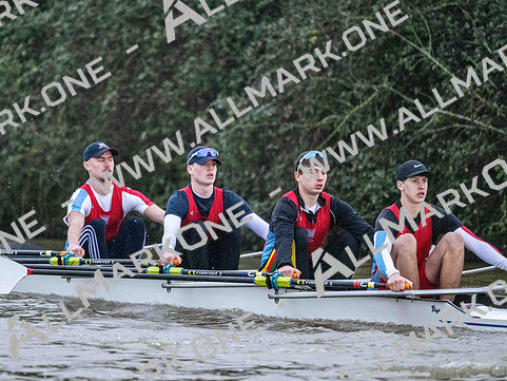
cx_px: 221
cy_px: 198
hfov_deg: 4.3
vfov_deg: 3.2
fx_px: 6798
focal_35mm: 464
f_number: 4.5
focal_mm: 400
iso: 16000
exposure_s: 1/1600
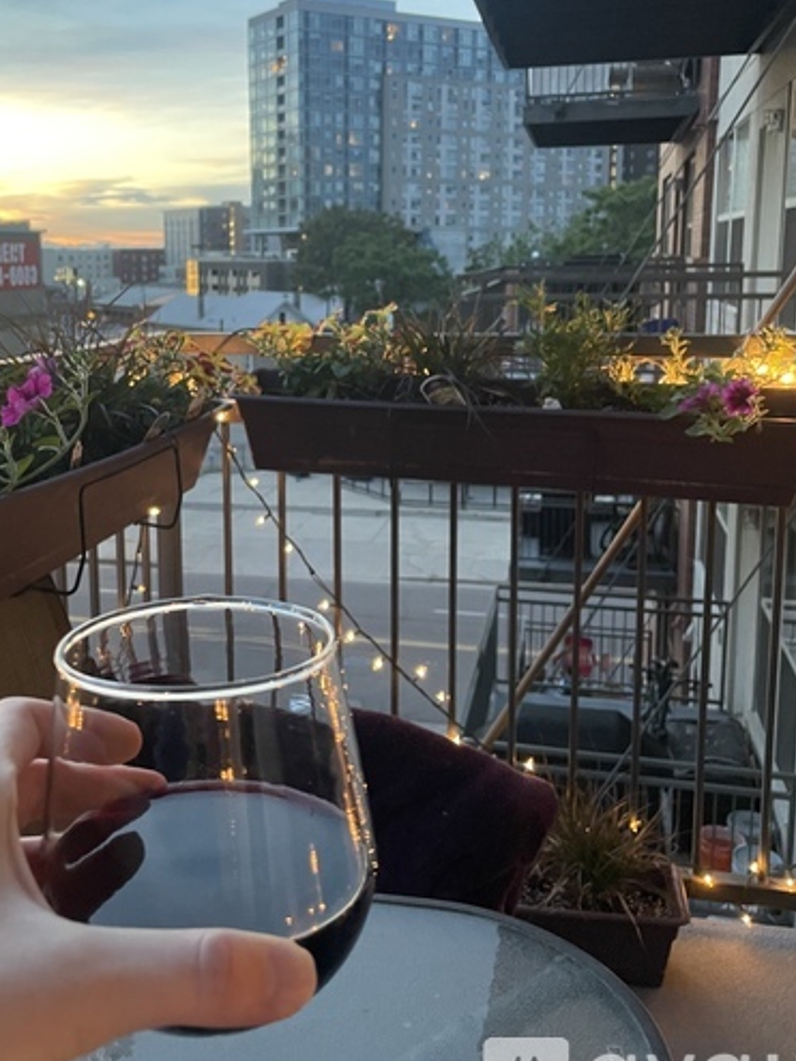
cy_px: 408
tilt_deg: -8.5
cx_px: 294
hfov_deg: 40.4
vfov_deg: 52.2
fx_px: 1074
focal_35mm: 35
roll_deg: +0.1
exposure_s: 1/60
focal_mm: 4.2
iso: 160
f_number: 1.6
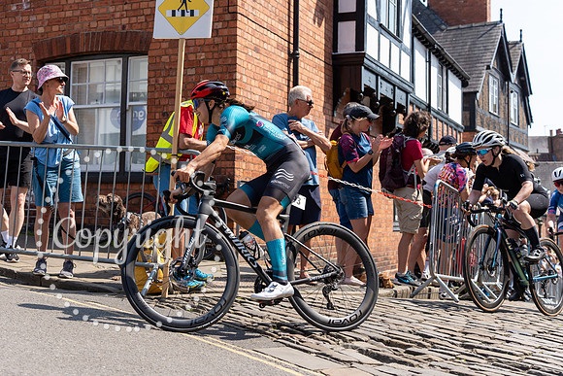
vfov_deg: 28.4
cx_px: 212
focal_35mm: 47
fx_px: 741
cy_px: 165
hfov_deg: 41.3
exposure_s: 1/2500
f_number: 3.5
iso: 160
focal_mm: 38
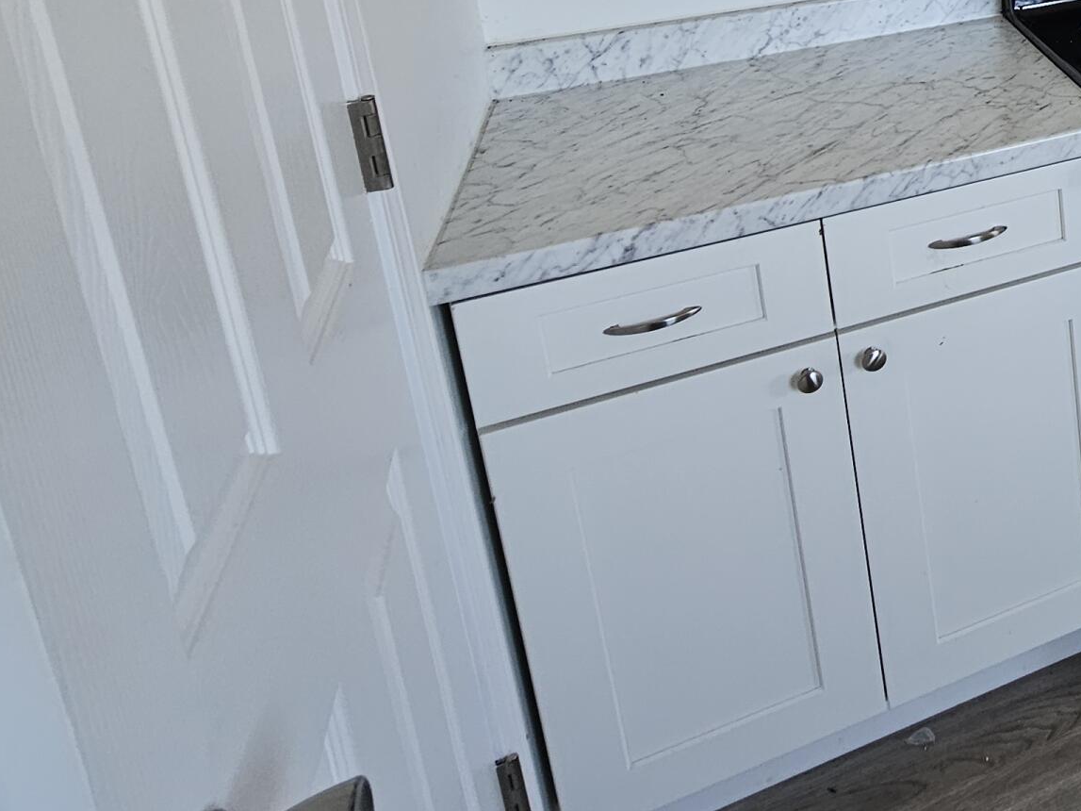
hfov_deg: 39.1
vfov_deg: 35.8
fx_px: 1062
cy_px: -74
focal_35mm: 34
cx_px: 1300
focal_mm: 2.2
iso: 125
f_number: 2.2
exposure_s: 1/60
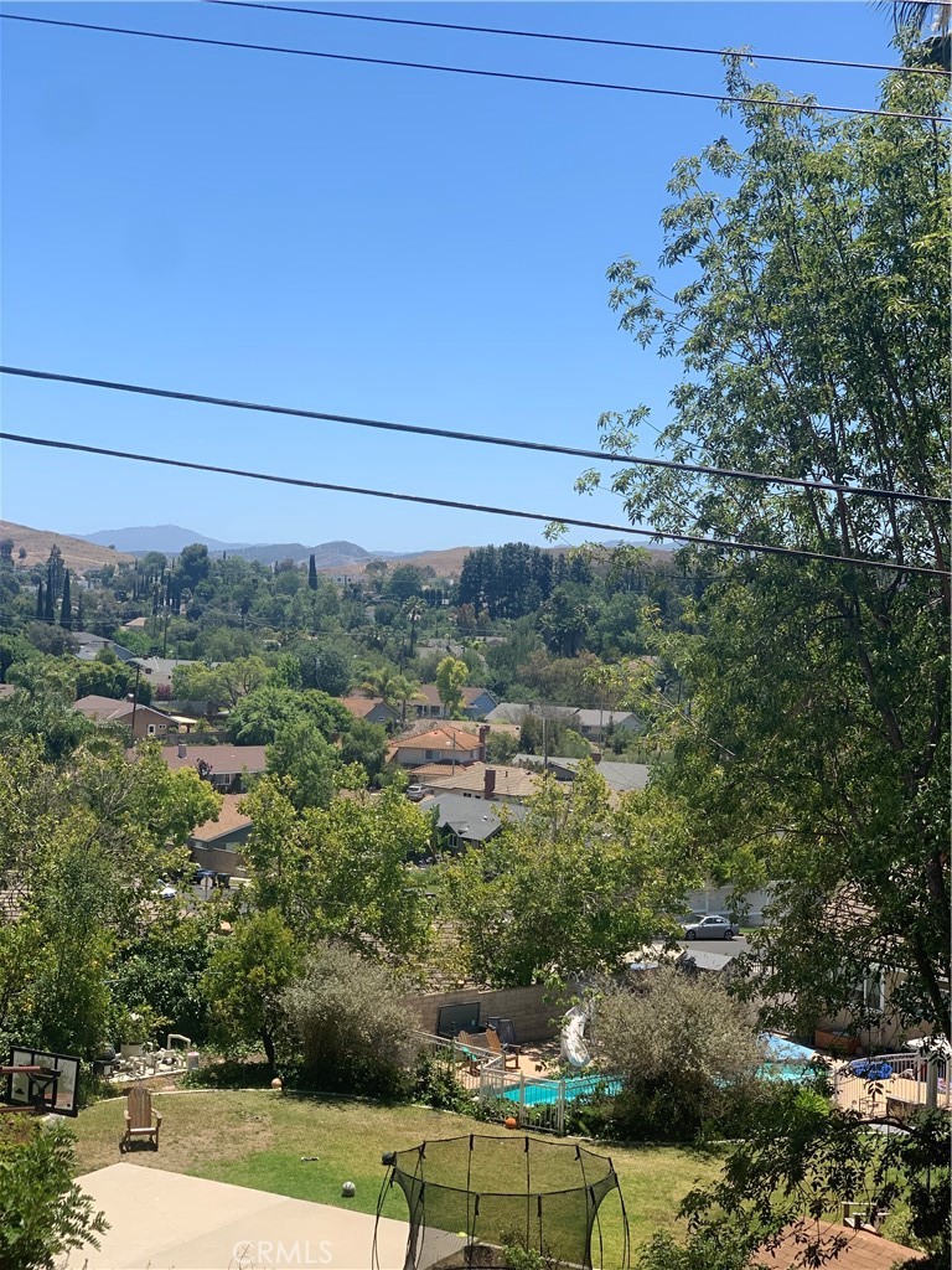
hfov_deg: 28.0
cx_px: 476
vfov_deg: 36.8
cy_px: 635
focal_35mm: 52
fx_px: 1907
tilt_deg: -0.5
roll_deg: -1.5
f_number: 2.4
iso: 16
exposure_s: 1/872
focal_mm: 6
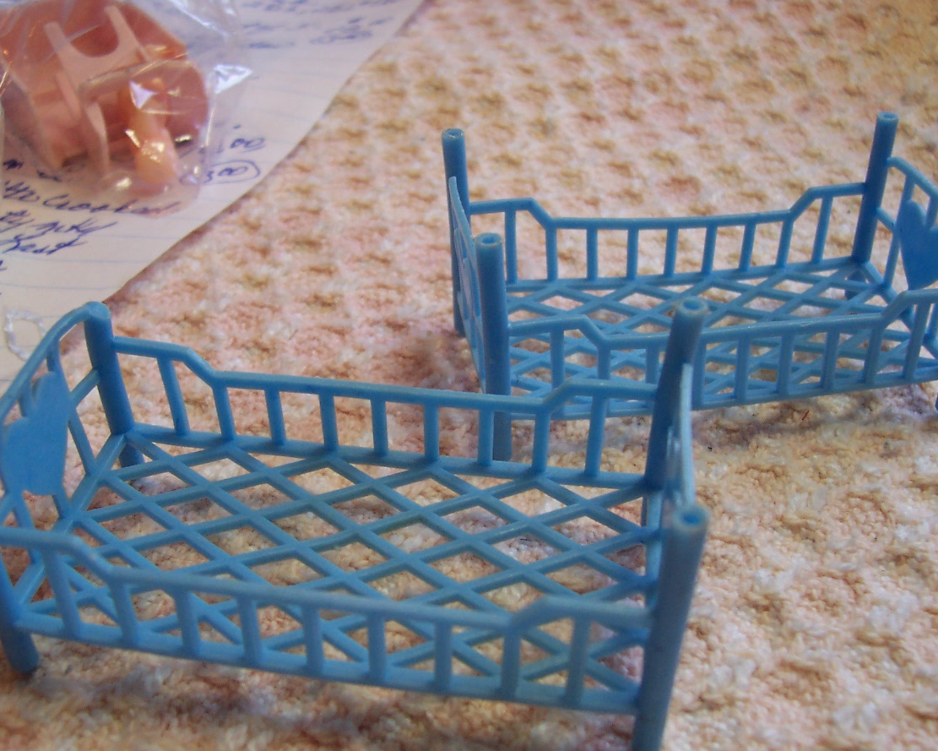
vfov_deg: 38.2
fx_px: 1083
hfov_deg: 46.8
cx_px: 479
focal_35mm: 39
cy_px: 378
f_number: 2.8
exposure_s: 1/90
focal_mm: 5.6
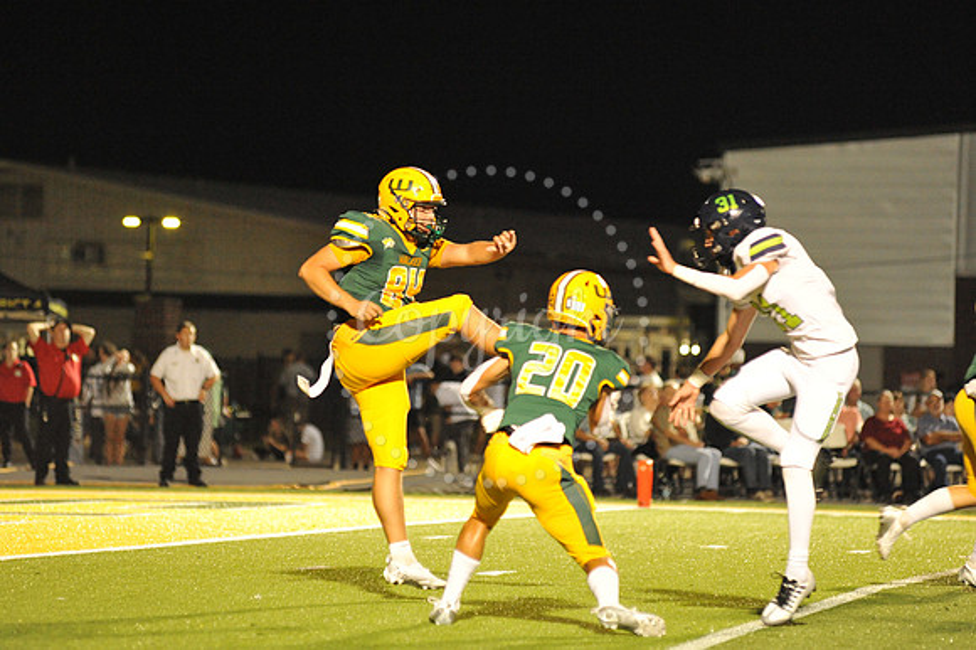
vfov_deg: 6.9
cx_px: 488
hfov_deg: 10.3
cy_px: 325
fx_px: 5419
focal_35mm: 200
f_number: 4
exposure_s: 1/320
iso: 6400
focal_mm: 200
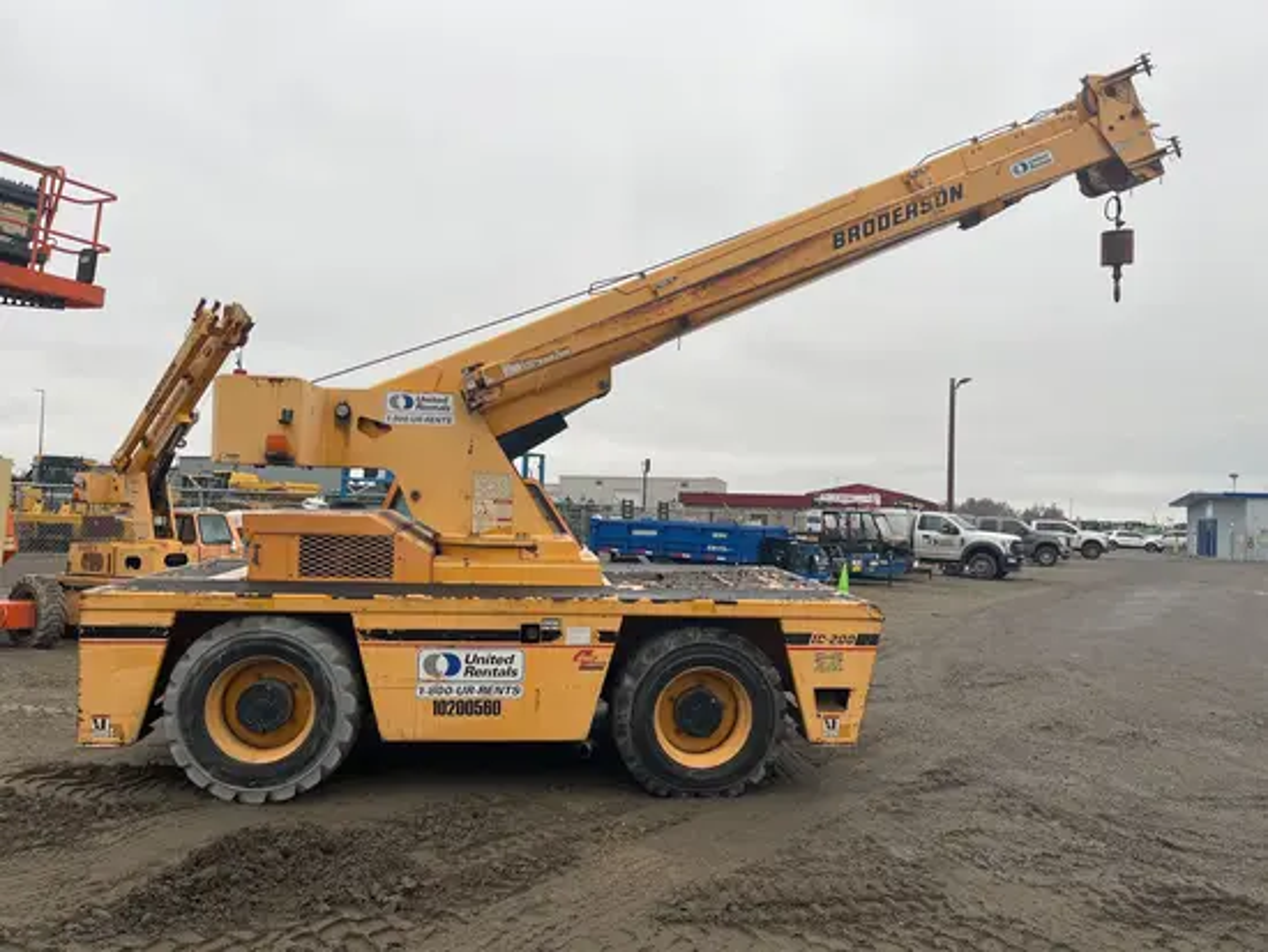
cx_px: 634
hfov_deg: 67.3
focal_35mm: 26
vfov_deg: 53.1
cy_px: 476
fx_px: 953
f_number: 1.6
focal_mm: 5.1
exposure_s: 1/384
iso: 50
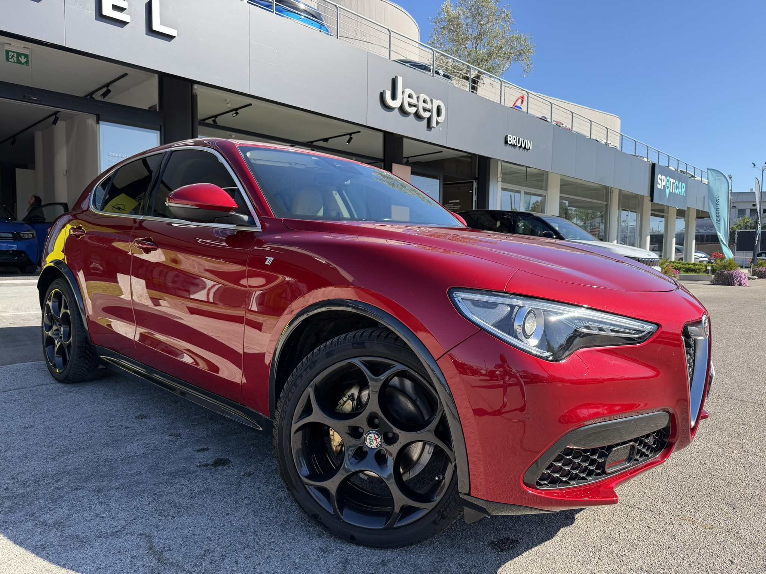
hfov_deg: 71.6
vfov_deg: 56.8
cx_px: 383
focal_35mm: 24
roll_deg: -0.6
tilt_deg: -3.3
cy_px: 287
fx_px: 531
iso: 80
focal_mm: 6.76
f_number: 1.78
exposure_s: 1/1949
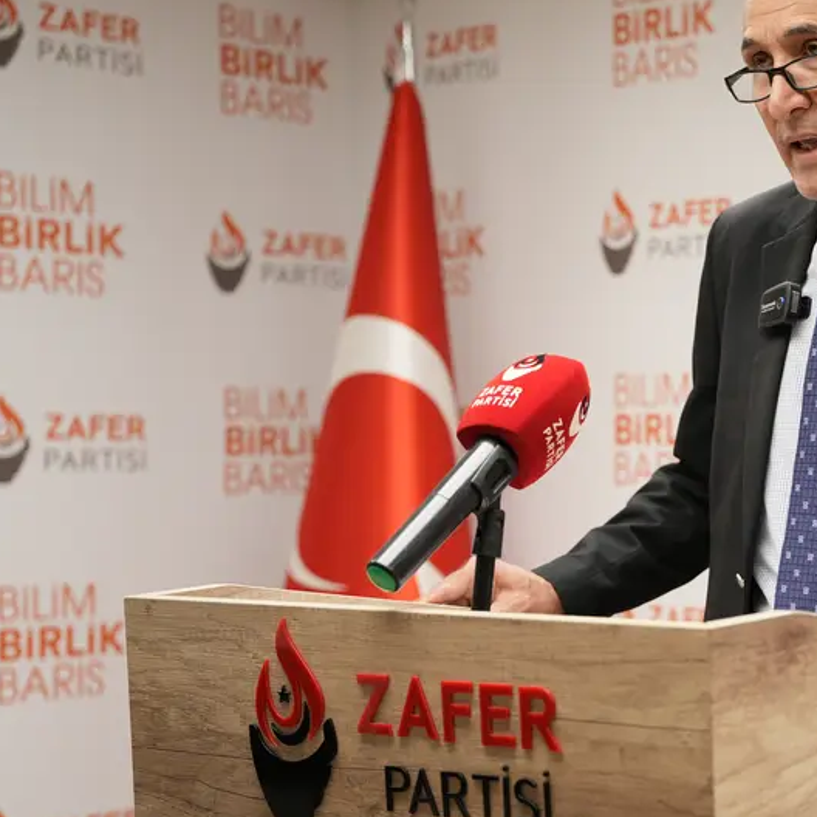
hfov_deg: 18.4
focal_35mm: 92
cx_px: 842
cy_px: 477
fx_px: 2451
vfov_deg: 18.9
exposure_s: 1/100
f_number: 2.8
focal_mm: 47.4
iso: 320
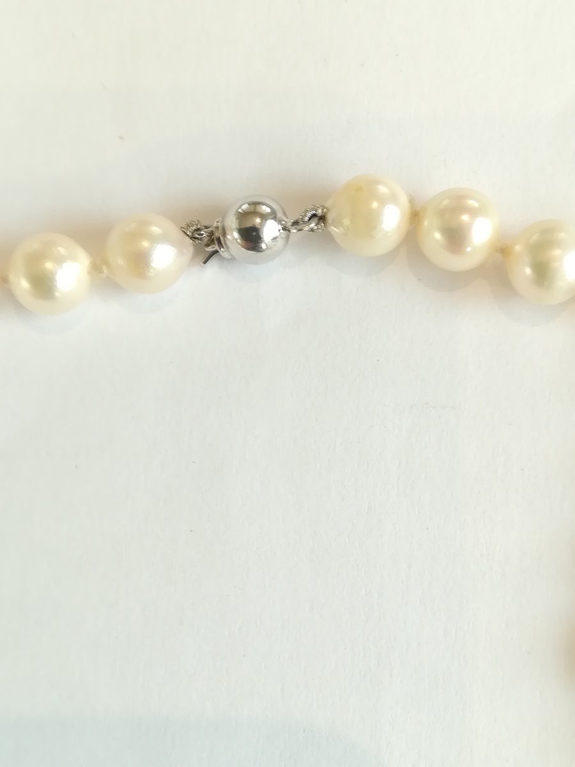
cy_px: 384
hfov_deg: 32.9
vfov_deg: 42.9
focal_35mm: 44
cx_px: 288
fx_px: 975
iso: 80
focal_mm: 3.83
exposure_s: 1/40
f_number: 2.2
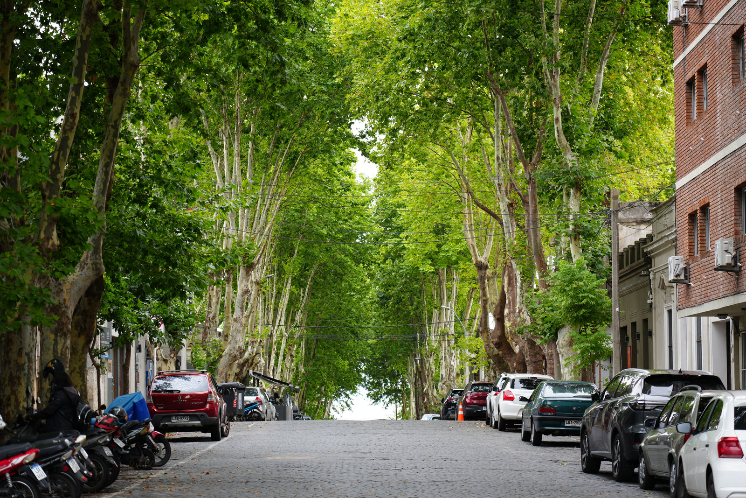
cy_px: 249
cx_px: 373
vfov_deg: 13.0
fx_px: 2176
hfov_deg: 19.5
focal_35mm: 105
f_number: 4.5
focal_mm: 105
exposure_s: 1/125
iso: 100
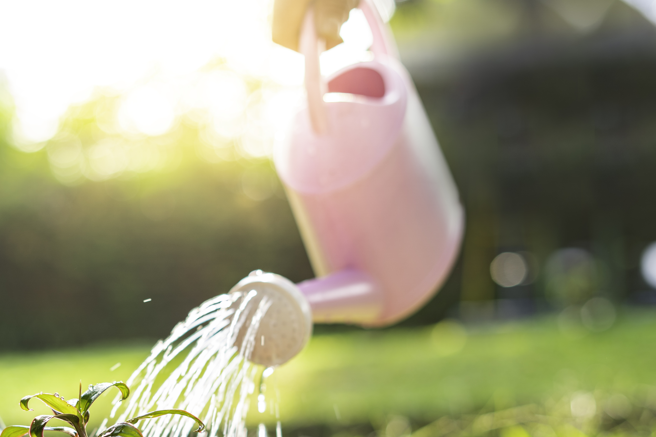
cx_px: 218
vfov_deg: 16.0
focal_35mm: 85
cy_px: 348
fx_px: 1549
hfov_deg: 23.8
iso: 100
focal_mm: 50
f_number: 2.5
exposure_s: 1/125
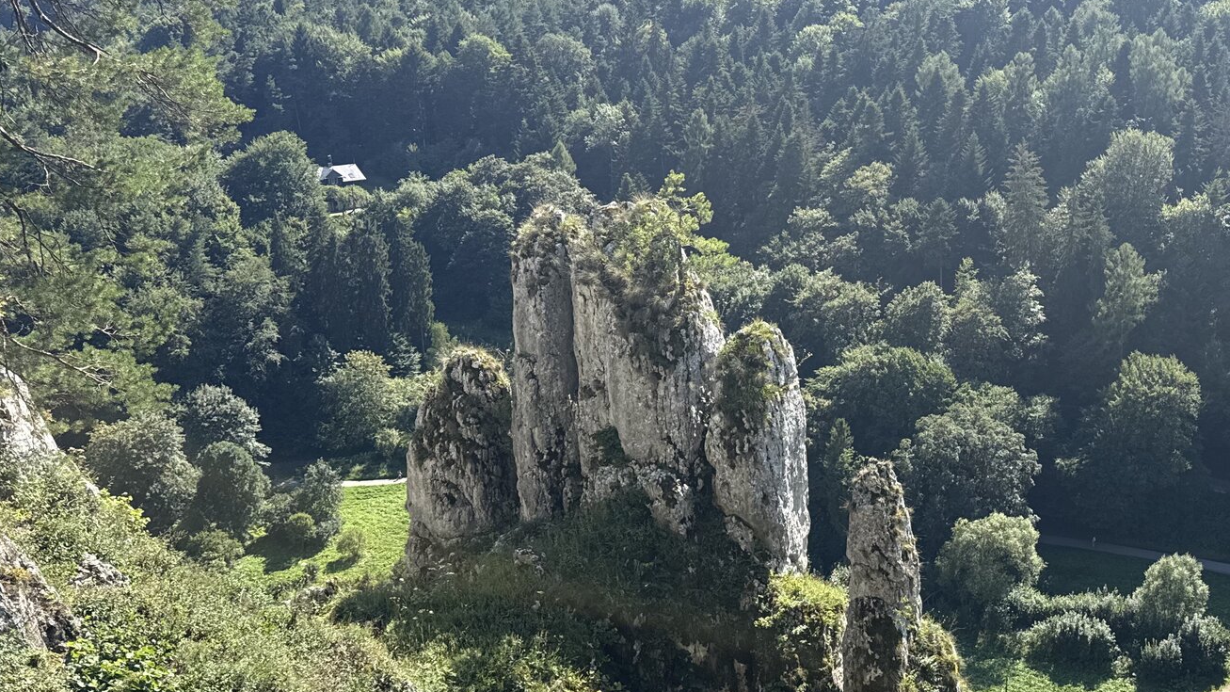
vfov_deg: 29.7
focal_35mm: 40
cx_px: 921
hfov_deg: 48.5
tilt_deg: -14.4
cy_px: 326
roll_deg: -0.4
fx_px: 1305
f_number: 1.78
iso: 100
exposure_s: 1/2169
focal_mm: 6.76
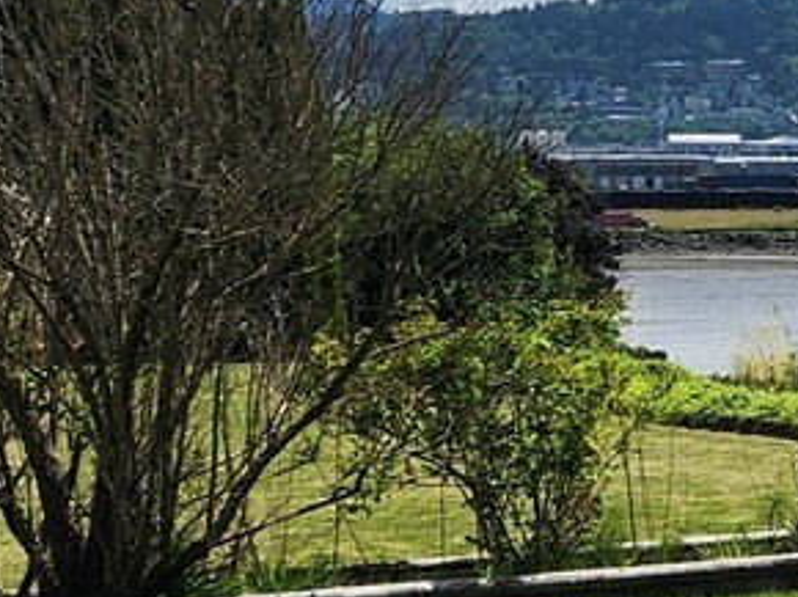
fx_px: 2925
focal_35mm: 127
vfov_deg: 11.5
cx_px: 1698
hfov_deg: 13.0
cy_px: -52
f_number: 1.8
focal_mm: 5.4
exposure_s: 1/4554
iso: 20
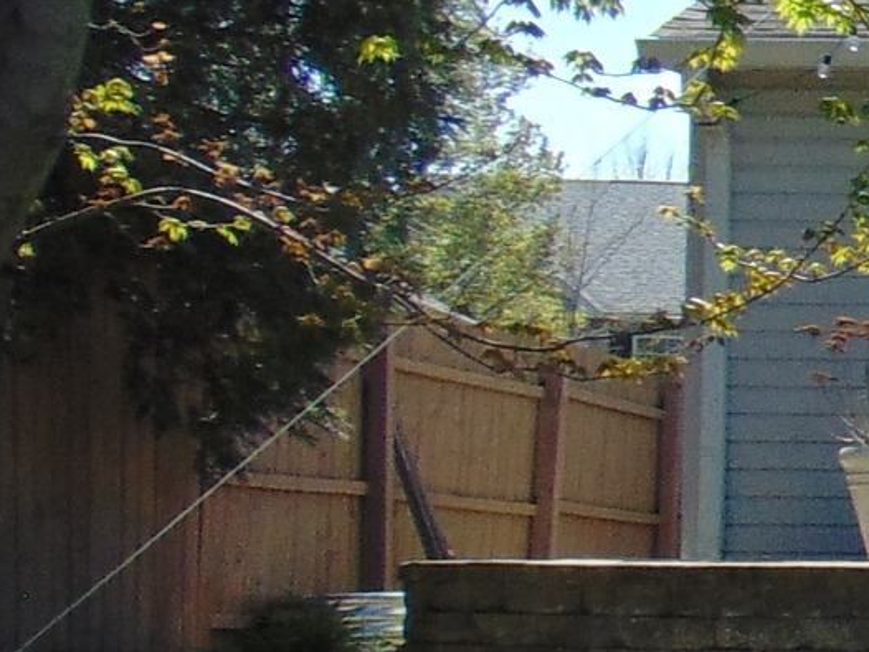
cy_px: 602
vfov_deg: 10.1
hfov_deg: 11.1
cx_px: 2179
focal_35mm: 146
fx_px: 3667
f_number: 3
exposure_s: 1/800
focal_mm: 4.5
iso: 80
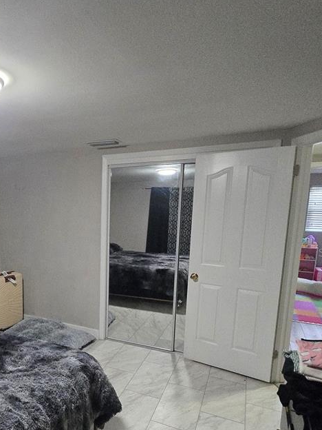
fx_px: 310
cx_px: 58
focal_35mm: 25
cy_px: 252
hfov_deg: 51.0
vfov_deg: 68.9
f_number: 2.2
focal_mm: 1.7
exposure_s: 1/60
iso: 640
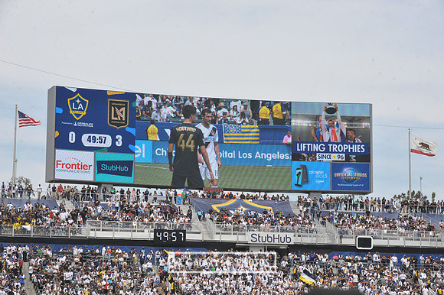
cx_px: 222
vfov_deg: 13.0
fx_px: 1294
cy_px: 148
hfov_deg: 19.5
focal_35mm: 105
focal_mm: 105
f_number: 11
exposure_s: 1/500
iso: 320
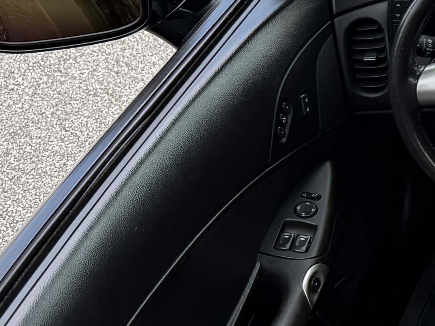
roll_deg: +1.2
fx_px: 1395
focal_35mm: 111
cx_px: 804
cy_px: 110
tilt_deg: -30.0
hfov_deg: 15.1
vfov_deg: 13.3
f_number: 1.78
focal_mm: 6.76
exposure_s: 1/632
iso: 80
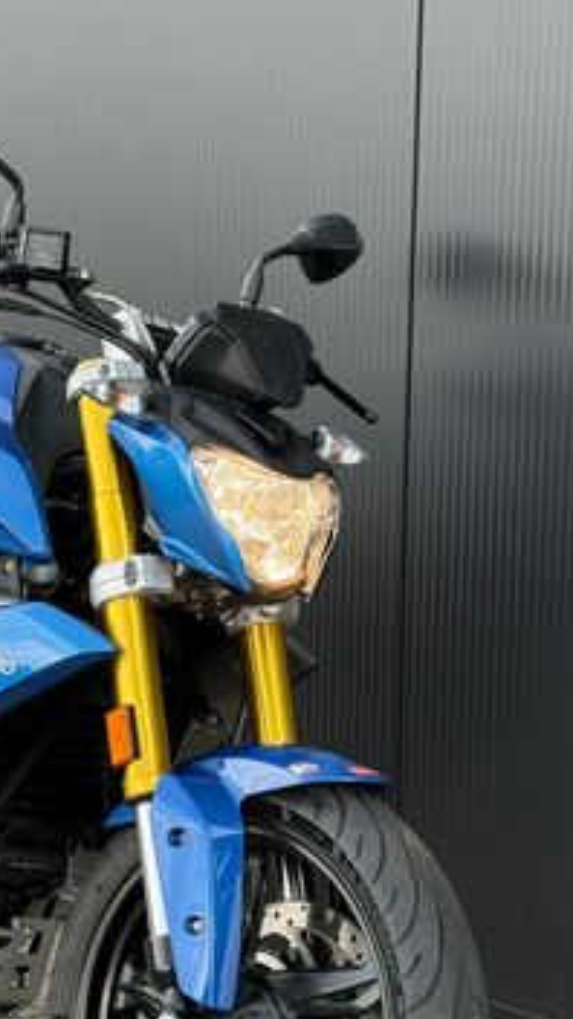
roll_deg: +0.4
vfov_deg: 22.4
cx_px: -14
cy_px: 672
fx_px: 2566
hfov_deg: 12.6
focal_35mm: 95
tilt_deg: -10.0
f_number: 1.78
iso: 100
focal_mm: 6.76
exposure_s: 1/232
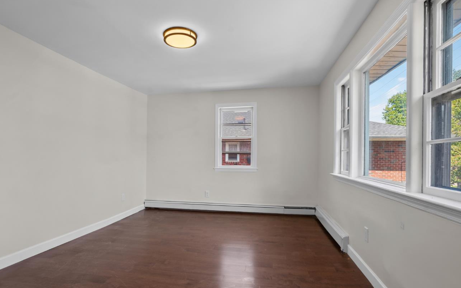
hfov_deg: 87.9
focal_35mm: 19
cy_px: 160
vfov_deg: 62.1
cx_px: 217
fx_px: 239
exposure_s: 1/5
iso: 160
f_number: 9
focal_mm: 16
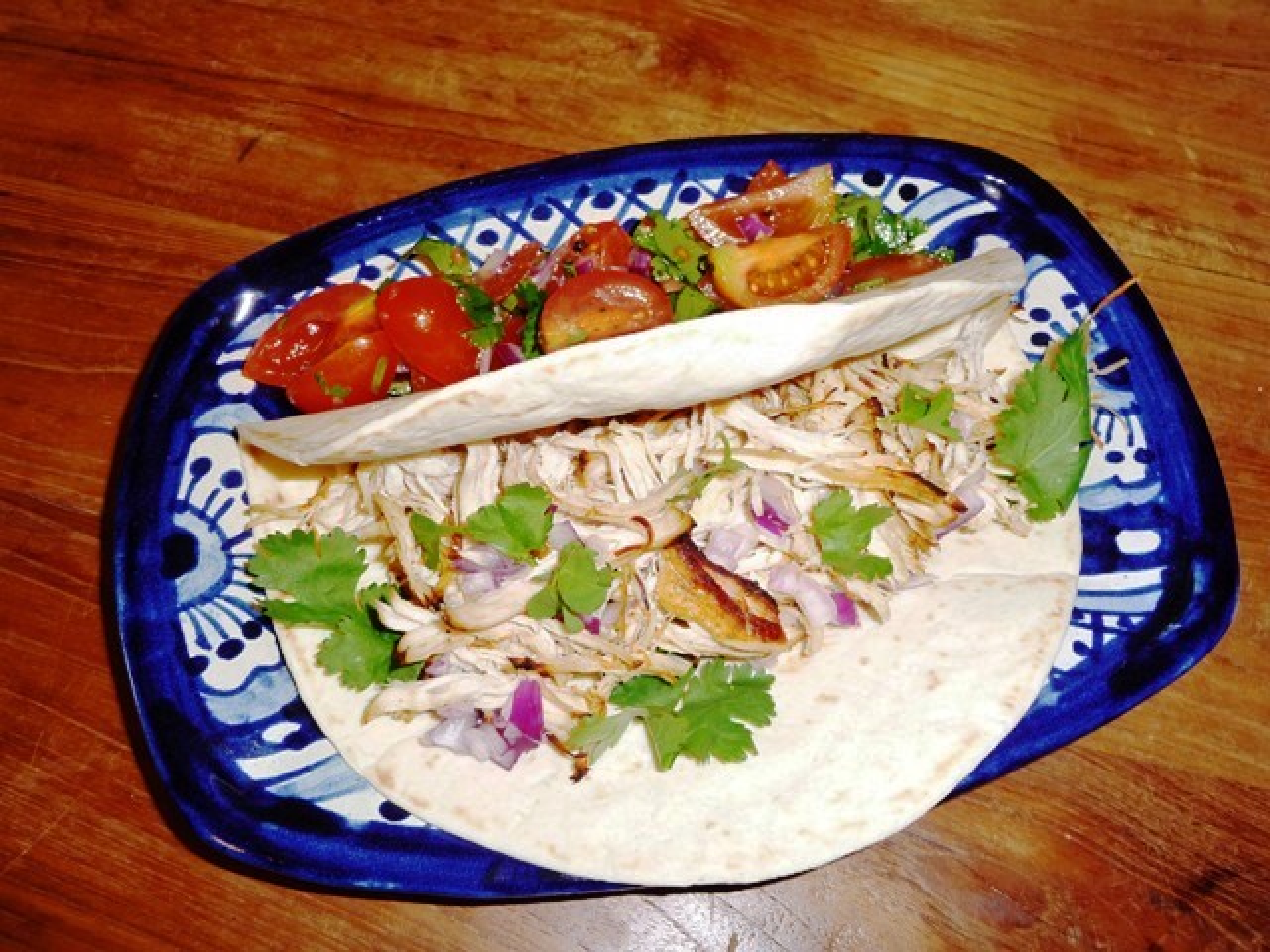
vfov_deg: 44.2
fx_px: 1174
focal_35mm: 32
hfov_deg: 56.8
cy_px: 476
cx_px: 635
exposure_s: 1/30
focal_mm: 5.3
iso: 100
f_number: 3.5
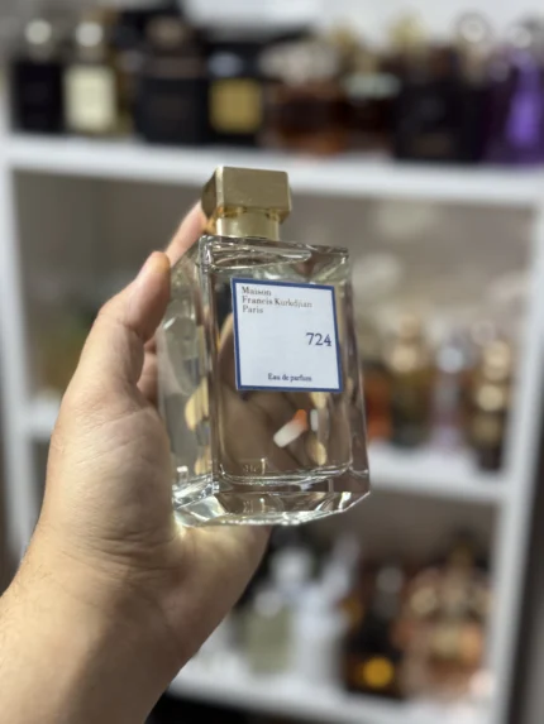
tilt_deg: -20.9
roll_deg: -1.7
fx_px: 1005
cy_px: 362
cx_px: 272
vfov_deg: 39.6
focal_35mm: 48
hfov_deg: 30.3
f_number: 1.78
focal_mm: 6.76
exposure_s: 1/50
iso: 160
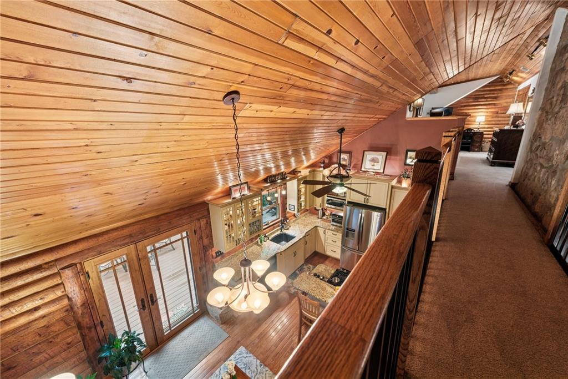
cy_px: 190
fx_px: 221
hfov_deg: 104.2
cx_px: 284
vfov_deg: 81.2
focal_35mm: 14
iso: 50
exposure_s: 1/2
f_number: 11
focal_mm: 14
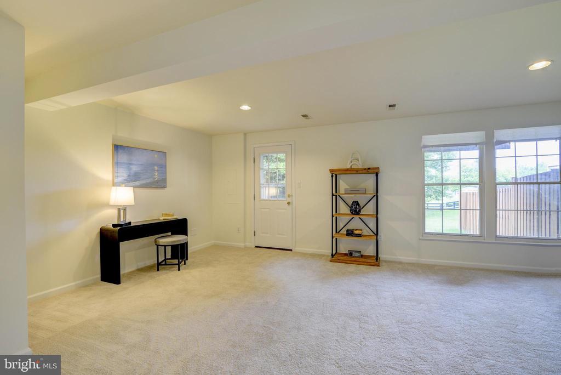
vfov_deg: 73.8
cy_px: 188
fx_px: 249
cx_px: 280
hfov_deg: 96.7
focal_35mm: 16
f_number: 5.6
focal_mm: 16
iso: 200
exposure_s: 1/8
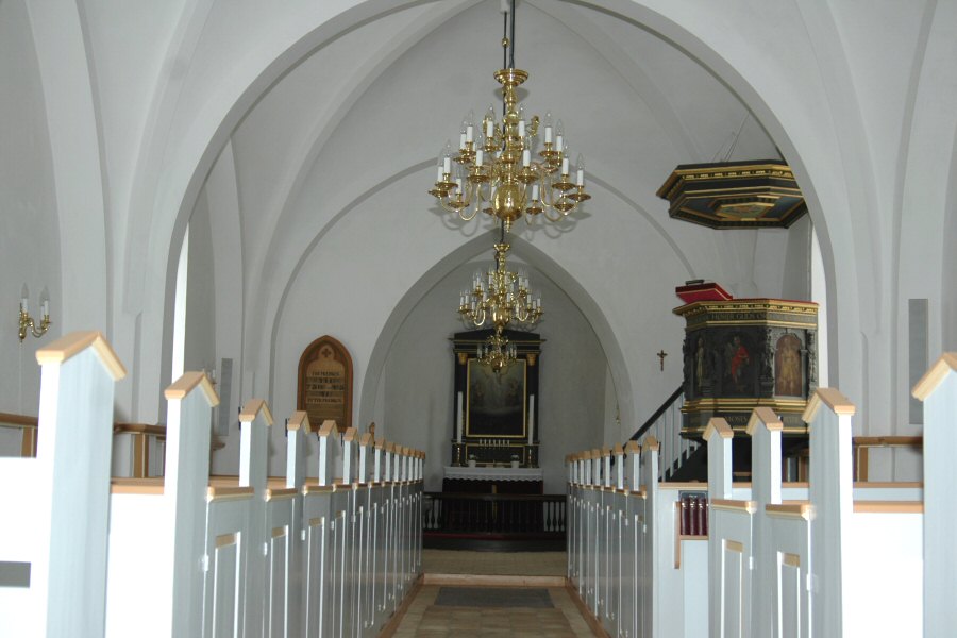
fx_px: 1116
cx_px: 478
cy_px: 319
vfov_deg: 31.9
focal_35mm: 42
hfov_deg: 46.4
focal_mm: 28
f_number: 4
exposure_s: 1/60
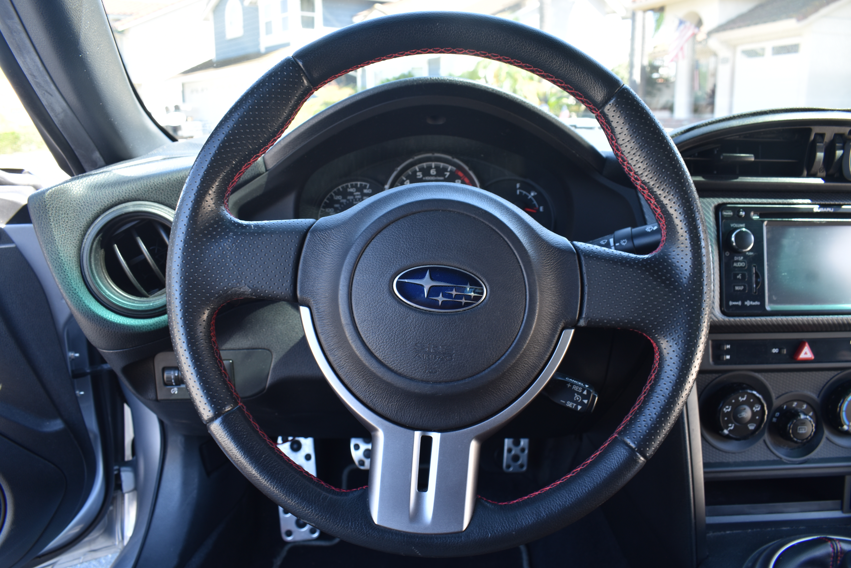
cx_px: 426
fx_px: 638
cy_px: 284
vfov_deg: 47.9
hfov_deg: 67.4
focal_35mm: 27
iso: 125
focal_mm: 18
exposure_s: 1/25
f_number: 6.3
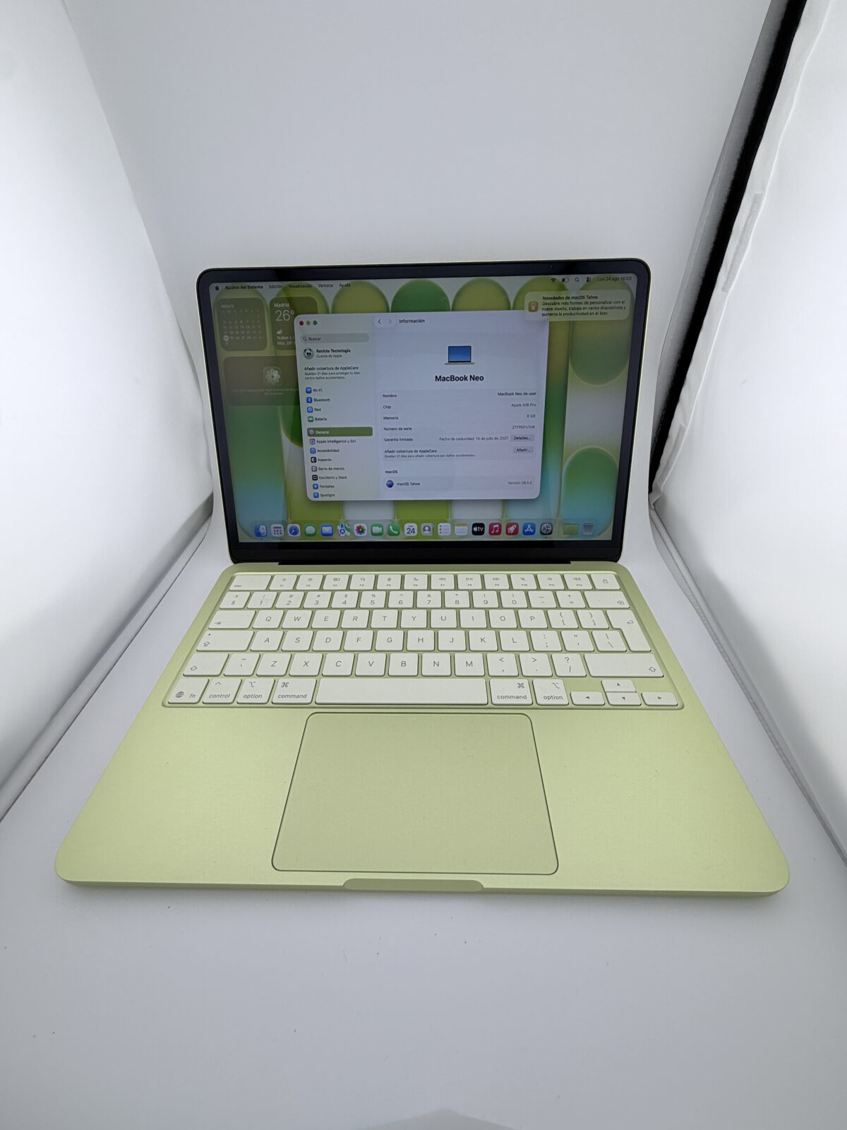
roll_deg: +1.6
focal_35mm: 14
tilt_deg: -39.7
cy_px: 565
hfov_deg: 85.7
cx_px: 424
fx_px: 457
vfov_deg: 102.1
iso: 50
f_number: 2.2
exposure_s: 1/451
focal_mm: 2.22
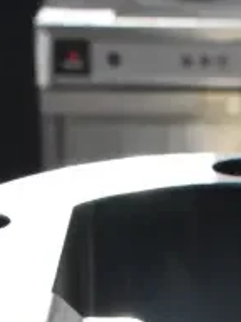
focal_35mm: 179
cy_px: 710
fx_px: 1662
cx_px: 266
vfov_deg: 10.0
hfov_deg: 8.2
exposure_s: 1/250
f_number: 8
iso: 6400
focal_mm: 26
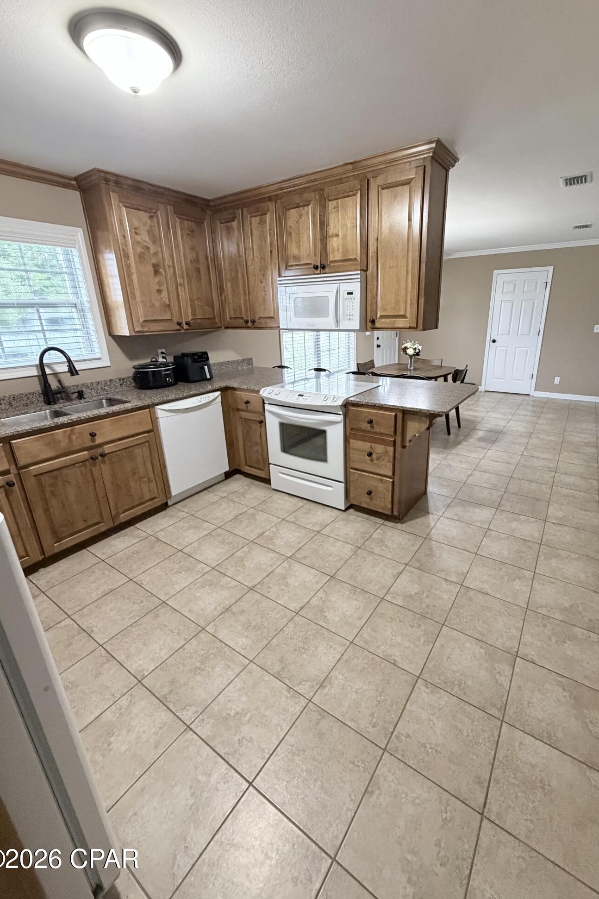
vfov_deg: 100.4
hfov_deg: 77.1
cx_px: 330
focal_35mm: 15
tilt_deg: -19.3
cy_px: 438
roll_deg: +1.0
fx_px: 374
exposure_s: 1/60
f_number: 2.2
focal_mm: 2.22
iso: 500
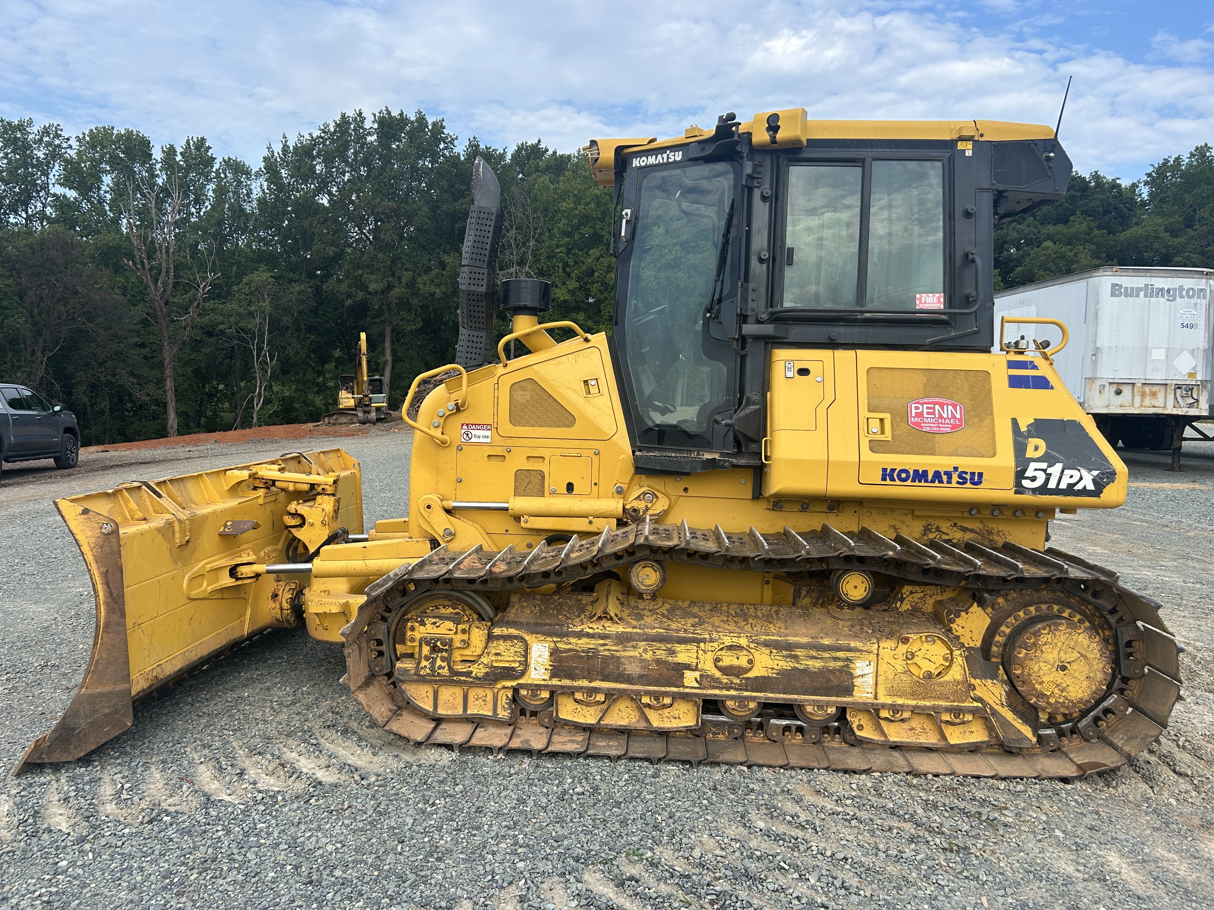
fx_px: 947
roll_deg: -1.1
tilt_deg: -4.1
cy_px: 450
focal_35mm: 27
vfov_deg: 51.4
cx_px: 601
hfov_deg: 65.3
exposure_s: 1/1669
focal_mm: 5.7
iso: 50
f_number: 1.5
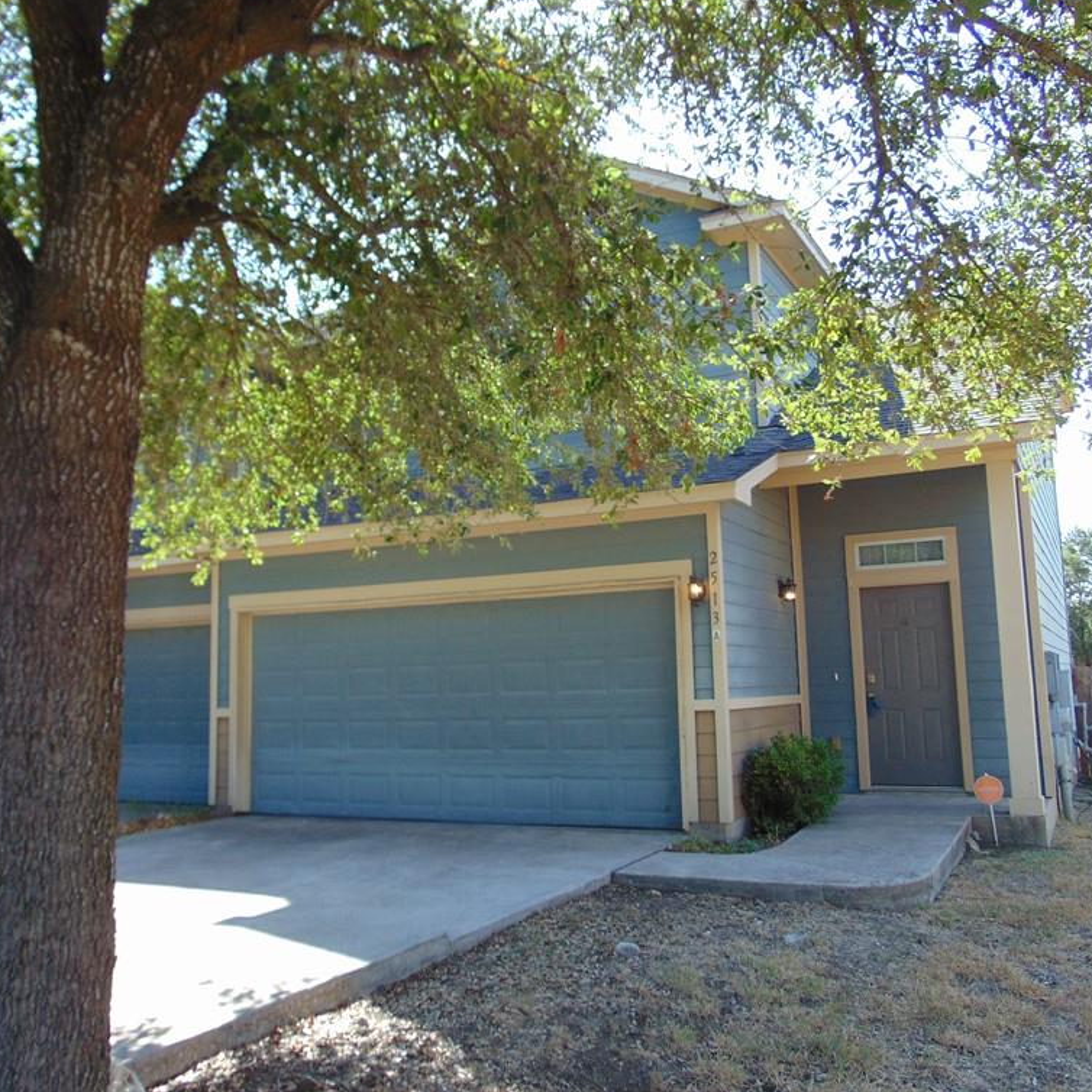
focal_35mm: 30
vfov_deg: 54.0
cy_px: 539
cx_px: 523
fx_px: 1071
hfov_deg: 54.0
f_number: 3
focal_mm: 4.5
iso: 80
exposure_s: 1/250
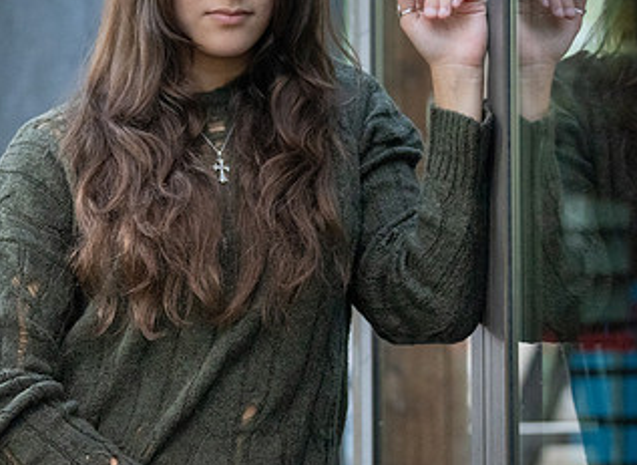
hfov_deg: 11.6
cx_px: 139
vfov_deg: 8.5
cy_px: 177
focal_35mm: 172
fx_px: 3133
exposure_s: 1/320
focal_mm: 81
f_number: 2.8
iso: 6400
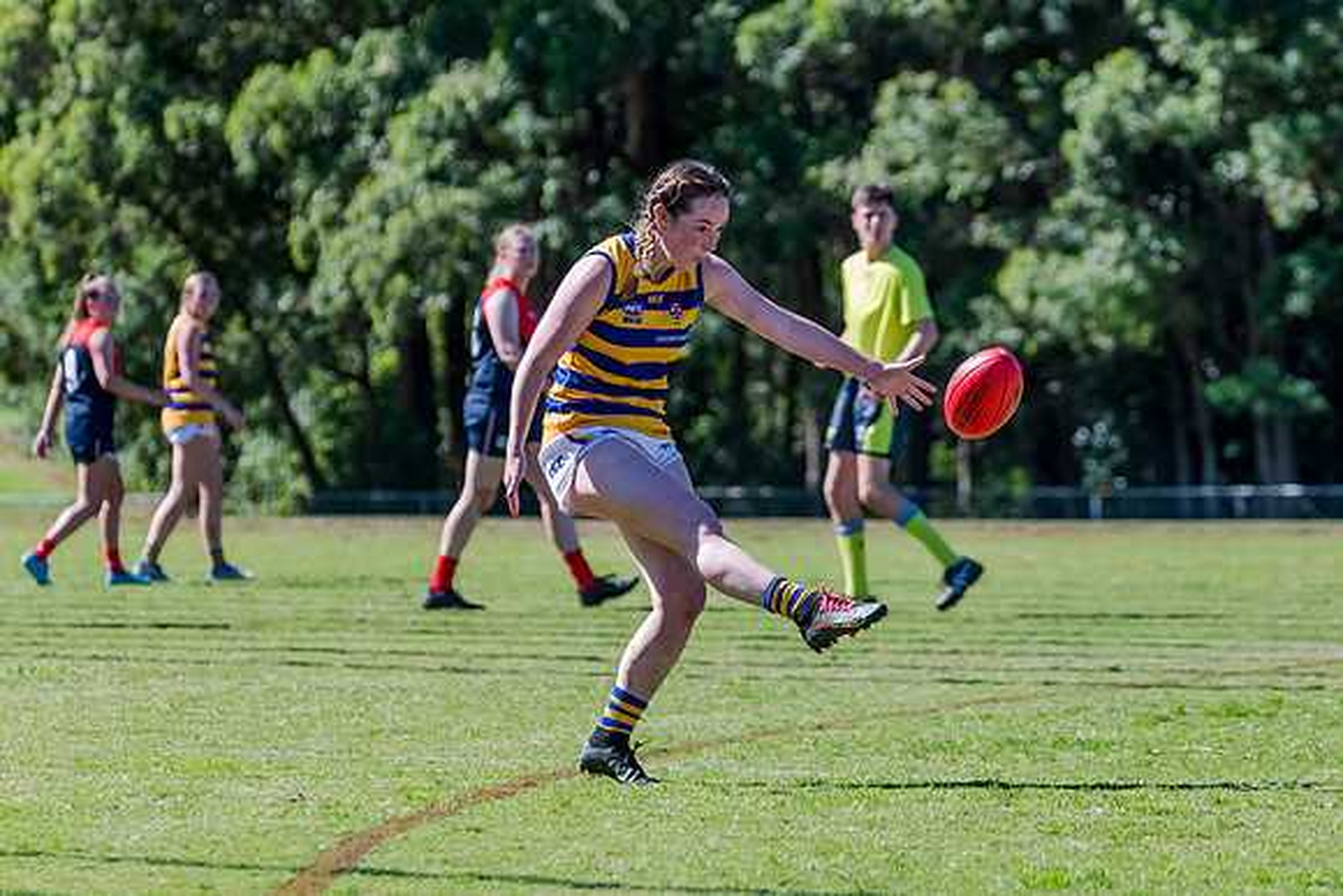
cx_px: 763
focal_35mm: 281
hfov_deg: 7.3
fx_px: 10484
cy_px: 472
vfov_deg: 4.9
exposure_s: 1/1600
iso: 800
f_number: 7.1
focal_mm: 240
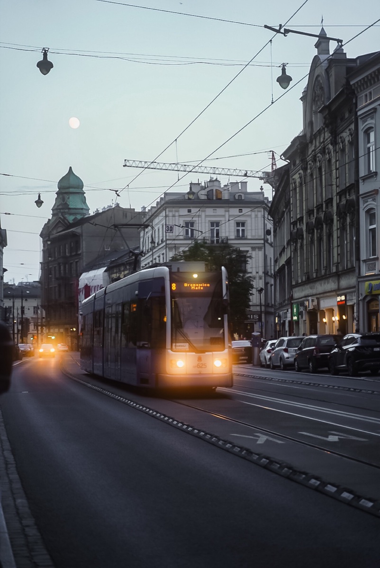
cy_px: 284
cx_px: 190
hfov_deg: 18.2
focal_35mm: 75
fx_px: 1185
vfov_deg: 27.0
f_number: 2.8
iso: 400
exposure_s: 1/100
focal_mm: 75
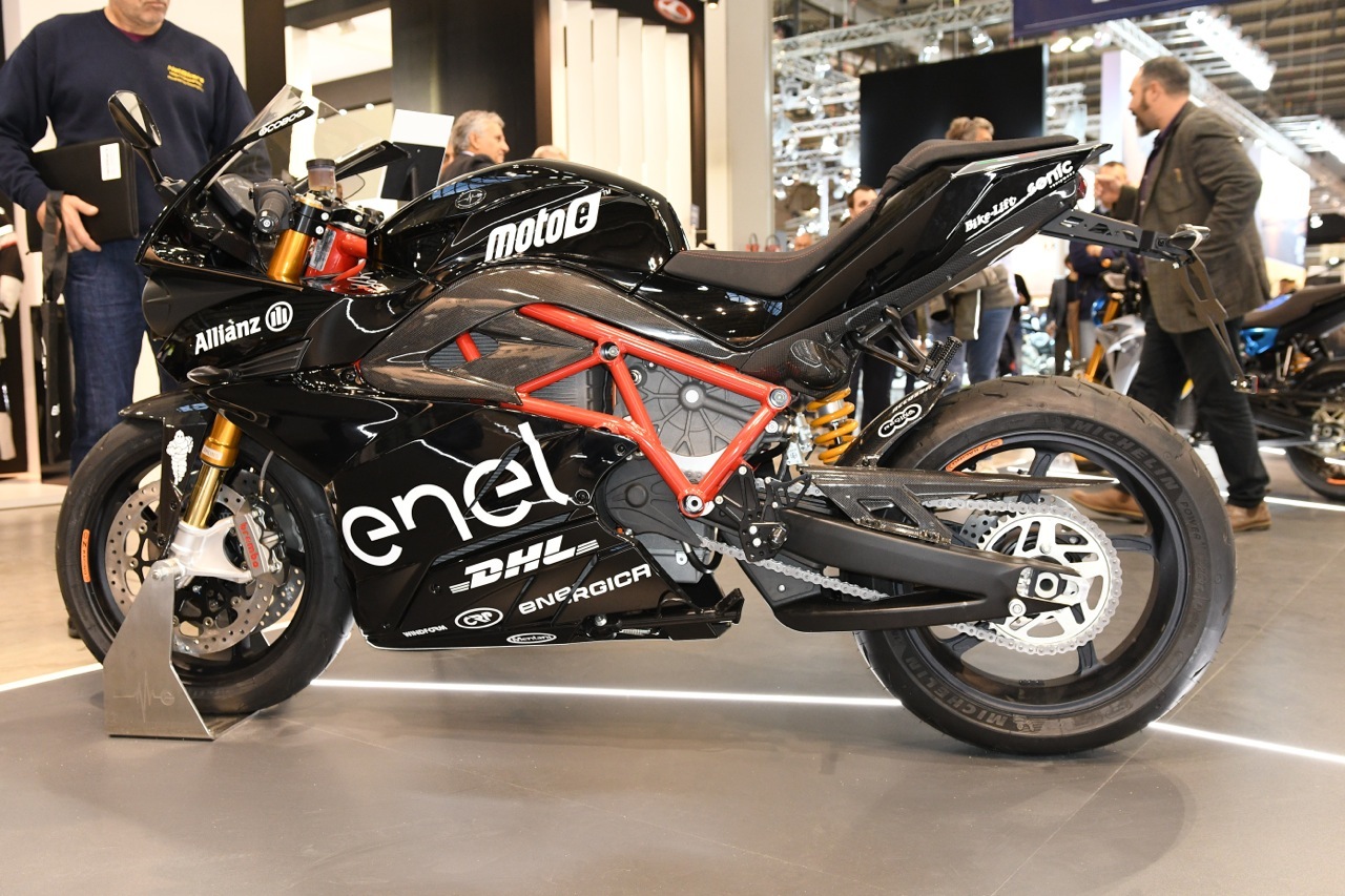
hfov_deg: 57.2
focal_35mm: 33
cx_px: 672
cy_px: 448
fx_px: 1233
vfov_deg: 40.0
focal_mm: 22
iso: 1400
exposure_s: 1/100
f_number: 3.2
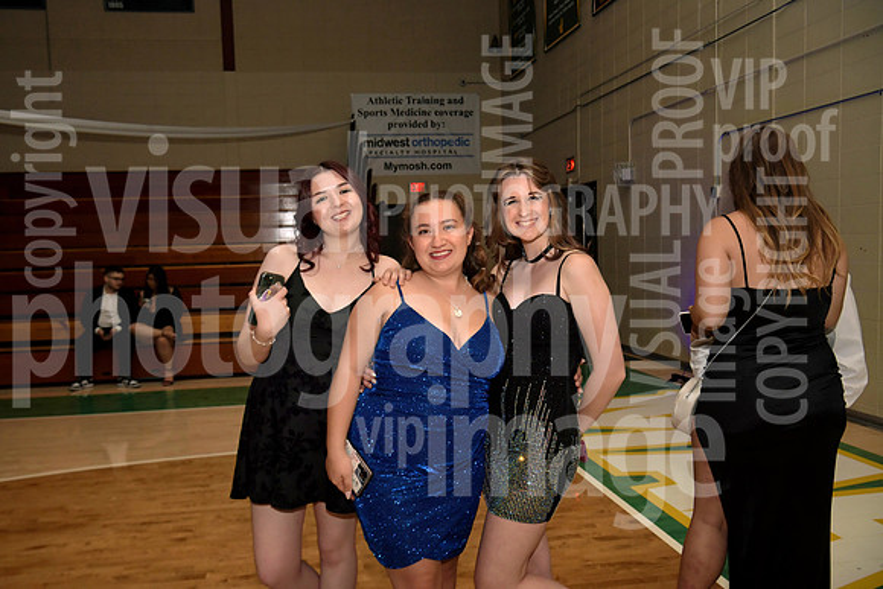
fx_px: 785
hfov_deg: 58.7
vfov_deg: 41.1
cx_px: 442
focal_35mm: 32
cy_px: 294
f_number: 8
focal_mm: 32
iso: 500
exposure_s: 1/100
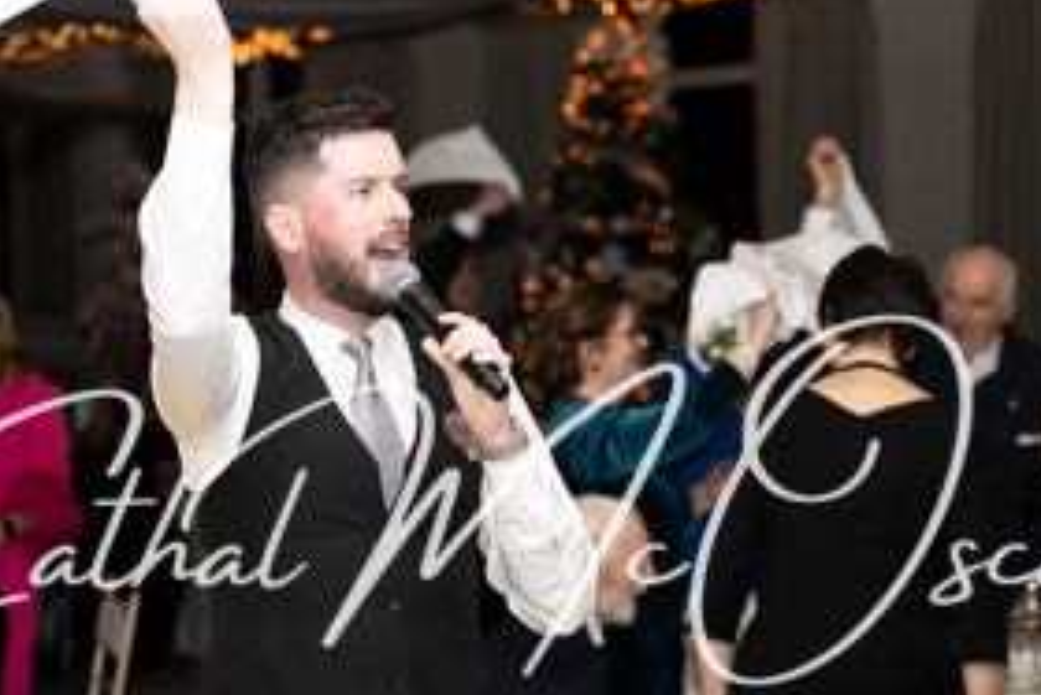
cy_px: 362
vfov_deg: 13.7
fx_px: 2893
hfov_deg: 20.4
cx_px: 439
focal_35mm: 100
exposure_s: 1/160
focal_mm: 70
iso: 400
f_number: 2.8
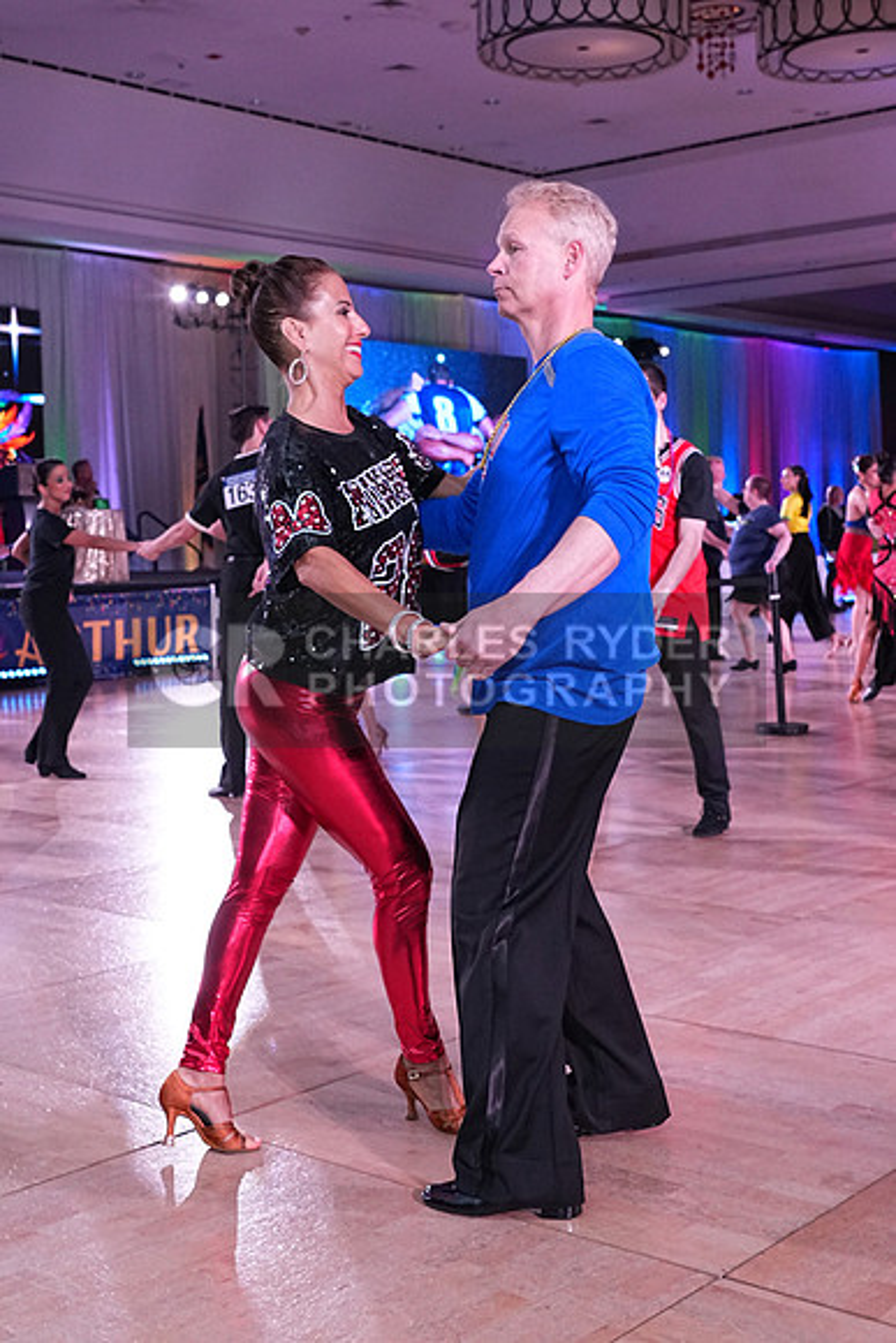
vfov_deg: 43.6
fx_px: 1679
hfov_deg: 29.9
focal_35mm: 45
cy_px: 672
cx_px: 448
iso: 2500
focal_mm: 30
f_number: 5.6
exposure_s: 1/320
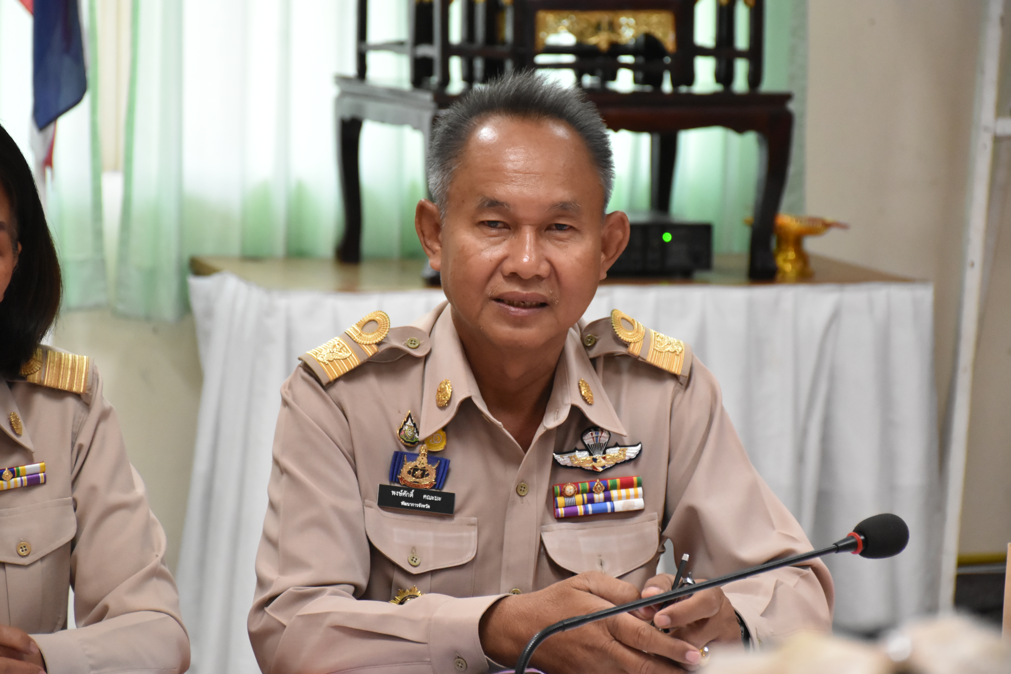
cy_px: 337
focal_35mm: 142
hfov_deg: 14.4
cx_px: 506
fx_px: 4002
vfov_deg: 9.6
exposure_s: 1/125
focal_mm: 95
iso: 3200
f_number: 5.3
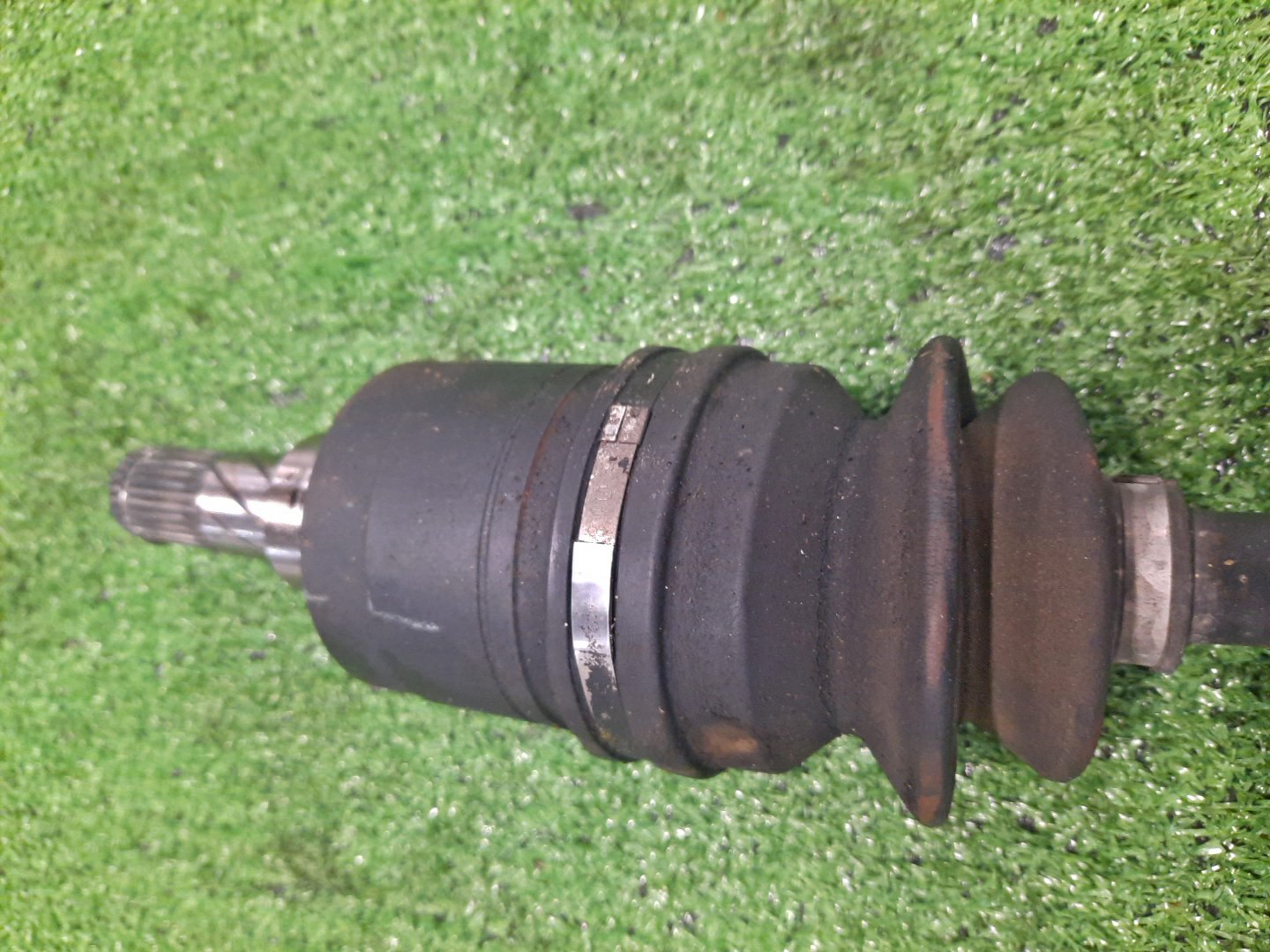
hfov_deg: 69.4
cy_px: 476
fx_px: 917
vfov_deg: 54.9
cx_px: 635
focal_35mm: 25
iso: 344
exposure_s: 1/25
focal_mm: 4.6
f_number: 2
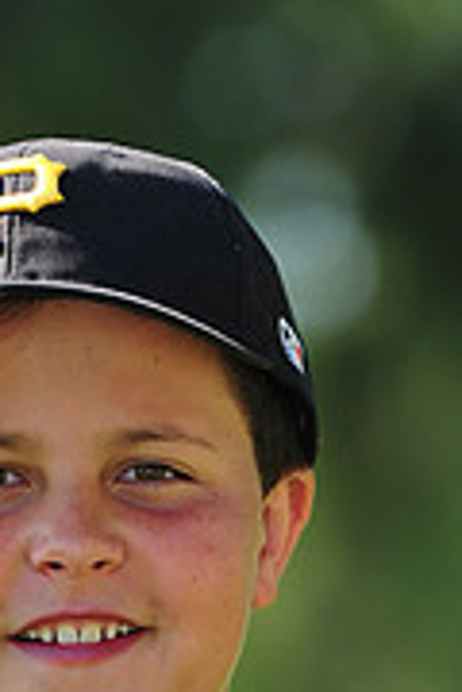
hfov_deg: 2.1
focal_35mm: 643
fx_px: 12377
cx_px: 42
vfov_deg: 3.2
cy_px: 815
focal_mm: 200
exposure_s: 1/400
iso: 200
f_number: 5
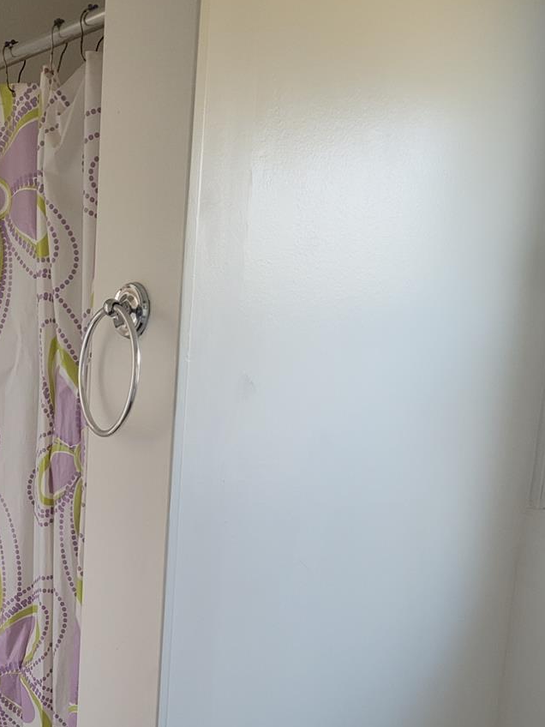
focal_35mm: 46
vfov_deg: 39.2
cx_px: 186
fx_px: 966
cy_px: 607
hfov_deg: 31.3
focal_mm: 5.4
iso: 250
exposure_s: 1/120
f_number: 1.8
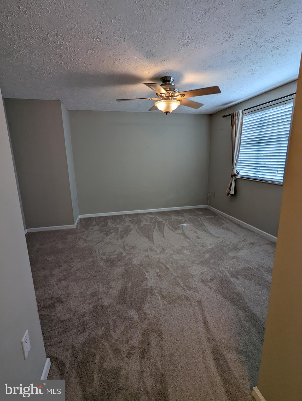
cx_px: 151
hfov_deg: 78.2
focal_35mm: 16
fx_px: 186
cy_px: 200
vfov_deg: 94.4
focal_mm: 2.35
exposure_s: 1/120
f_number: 2.2
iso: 62
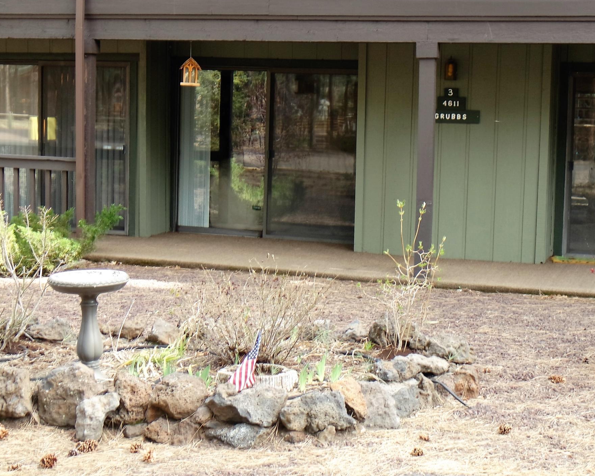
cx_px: 382
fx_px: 1039
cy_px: 209
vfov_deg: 25.8
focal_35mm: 59
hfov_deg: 31.8
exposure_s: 1/100
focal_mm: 14
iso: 200
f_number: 4
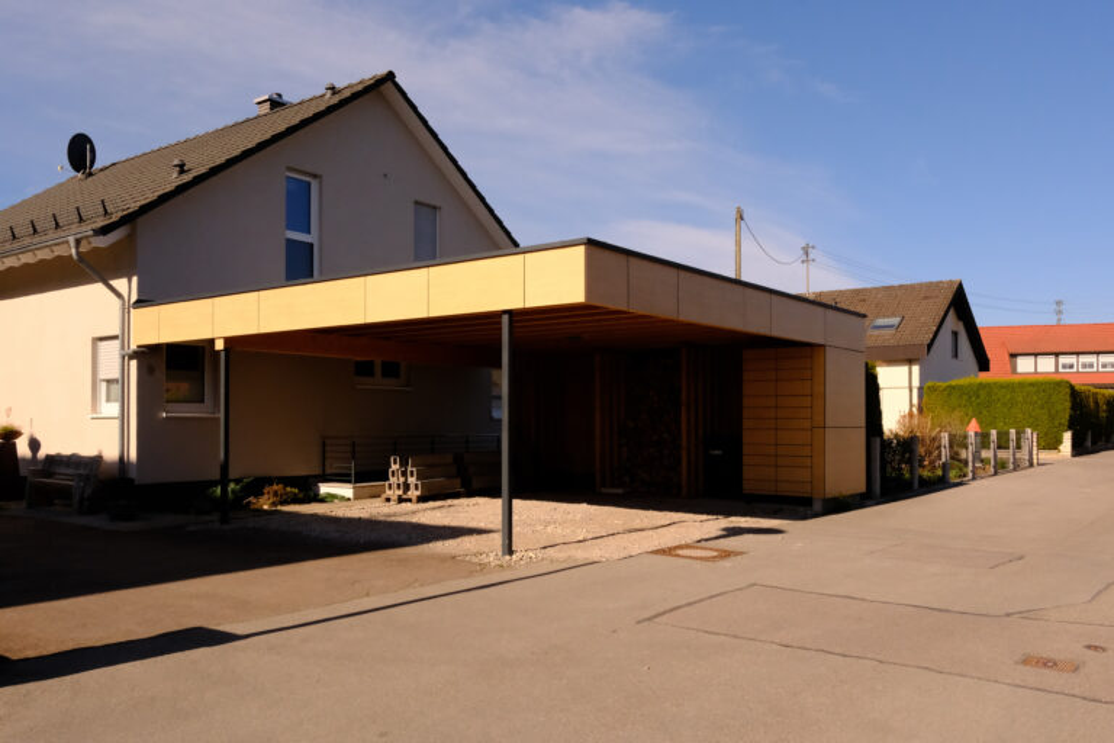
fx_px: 897
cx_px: 557
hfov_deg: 63.7
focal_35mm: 29
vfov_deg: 45.0
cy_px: 372
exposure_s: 1/2000
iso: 1600
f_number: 11
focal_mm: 19
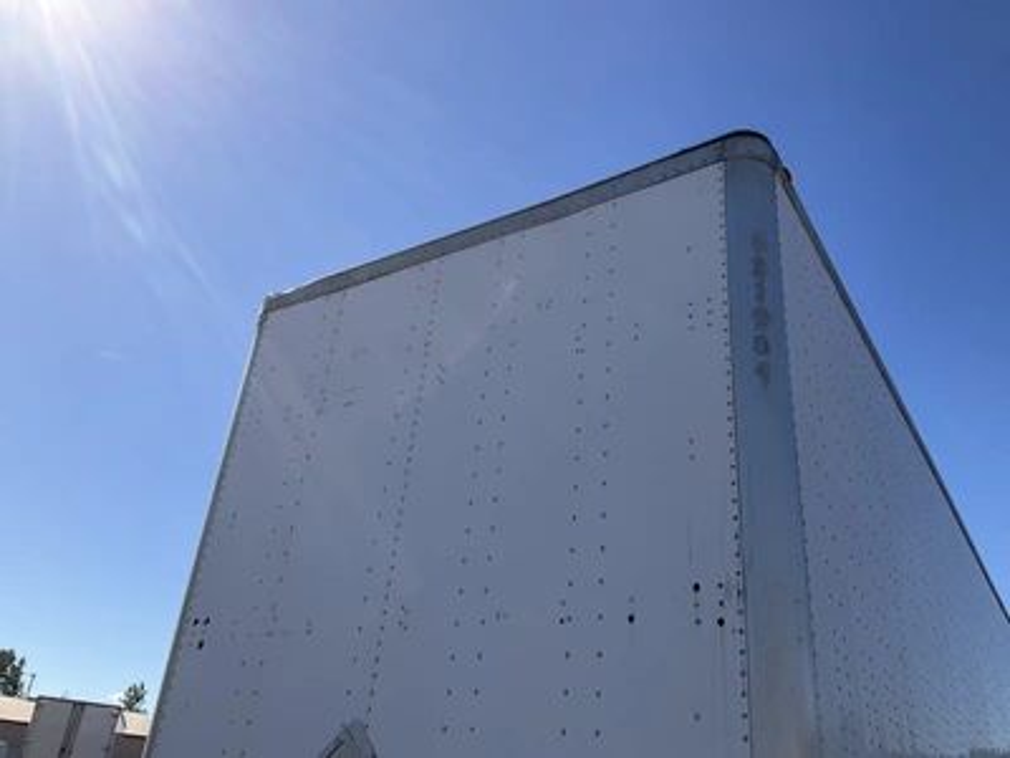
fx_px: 846
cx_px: 505
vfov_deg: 48.2
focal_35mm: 29
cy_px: 379
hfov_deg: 61.7
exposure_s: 1/2227
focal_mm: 3
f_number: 1.8
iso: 25
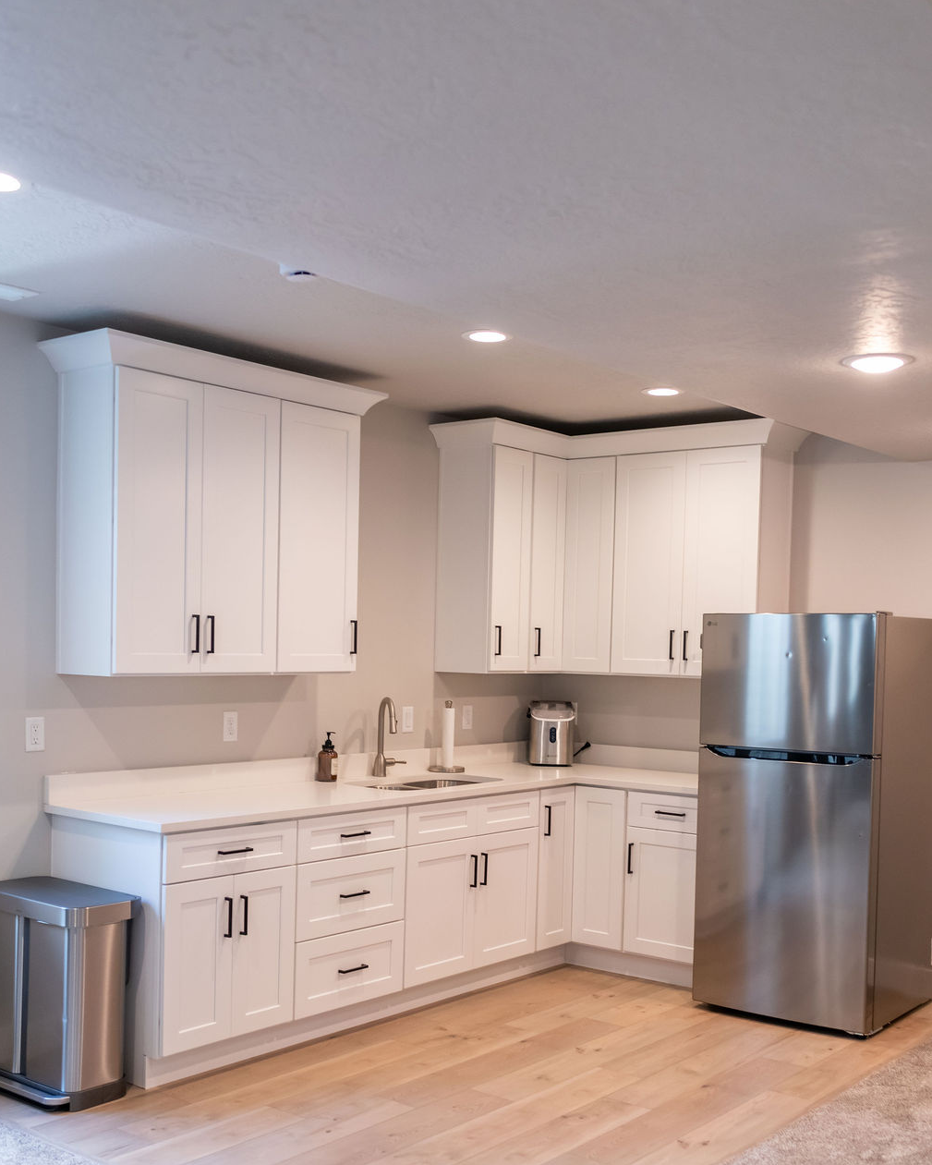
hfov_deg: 37.3
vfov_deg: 45.5
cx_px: 460
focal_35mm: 40
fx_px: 1379
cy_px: 708
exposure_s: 1/250
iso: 1600
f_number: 3.2
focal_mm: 35
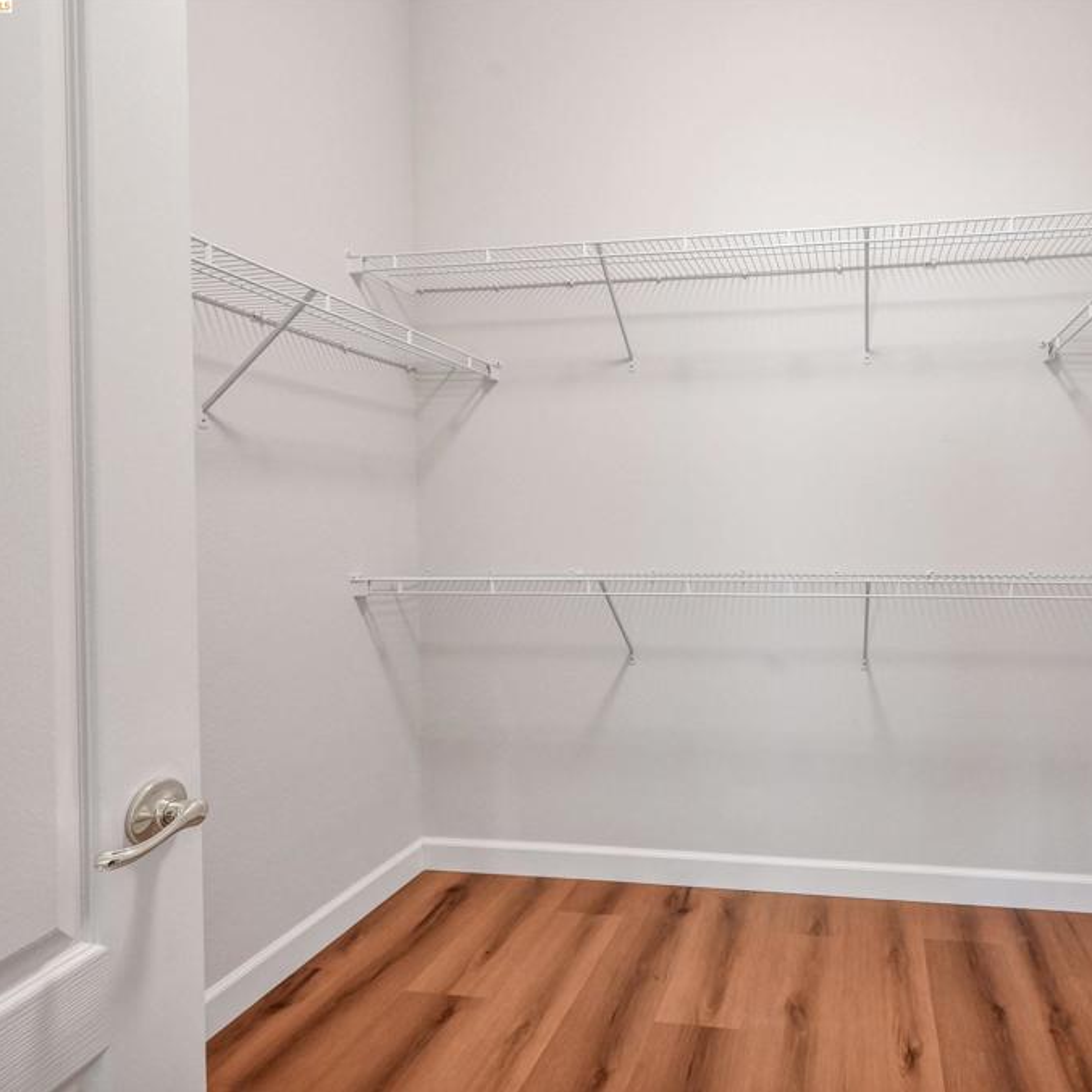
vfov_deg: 80.7
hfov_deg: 76.8
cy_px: 545
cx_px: 771
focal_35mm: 18
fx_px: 642
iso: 1600
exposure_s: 1/15
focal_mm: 14
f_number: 8
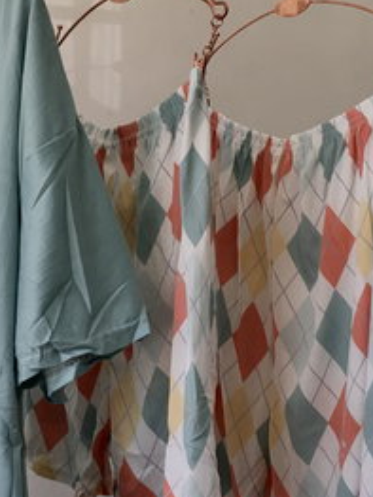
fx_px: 846
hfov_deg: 24.7
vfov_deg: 32.6
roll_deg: -1.6
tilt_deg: -2.0
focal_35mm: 59
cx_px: 129
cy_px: 287
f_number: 2.2
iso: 25
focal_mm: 4.15
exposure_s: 1/33
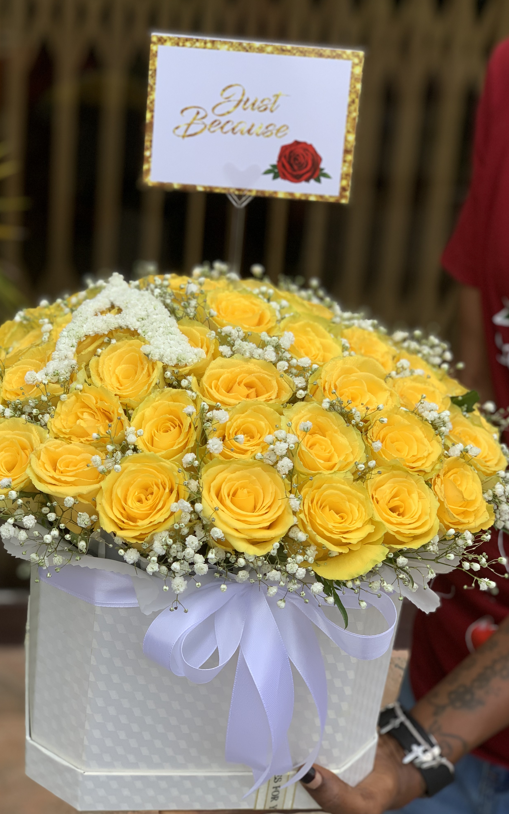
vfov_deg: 36.3
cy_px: 408
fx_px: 1243
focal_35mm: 56
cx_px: 226
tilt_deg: -16.5
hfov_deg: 23.1
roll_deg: -6.2
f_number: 2.4
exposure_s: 1/516
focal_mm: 6
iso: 16
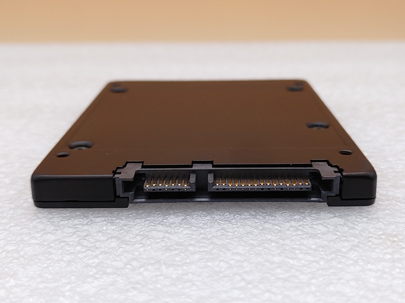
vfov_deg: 29.7
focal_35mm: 49
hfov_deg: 38.9
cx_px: 202
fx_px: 573
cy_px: 152
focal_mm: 4.36
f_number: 1.8
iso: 50
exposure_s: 1/124
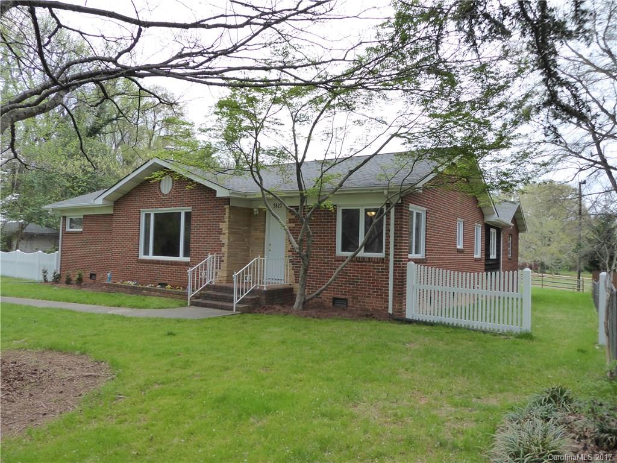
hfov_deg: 69.4
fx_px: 446
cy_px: 232
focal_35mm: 25
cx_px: 308
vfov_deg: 54.9
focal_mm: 4.3
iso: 160
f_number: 3.3
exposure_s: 1/250
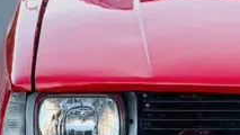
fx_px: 2502
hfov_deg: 5.5
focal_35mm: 393
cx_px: 319
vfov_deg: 3.1
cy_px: -34
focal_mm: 15.66
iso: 50
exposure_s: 1/156
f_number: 2.8
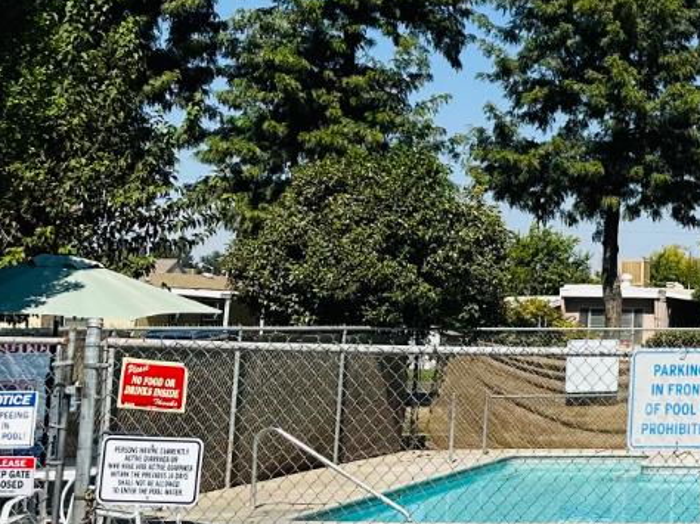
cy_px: 107
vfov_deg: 19.2
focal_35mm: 76
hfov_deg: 22.1
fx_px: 1536
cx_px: 988
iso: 80
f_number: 1.78
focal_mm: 6.86
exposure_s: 1/5525
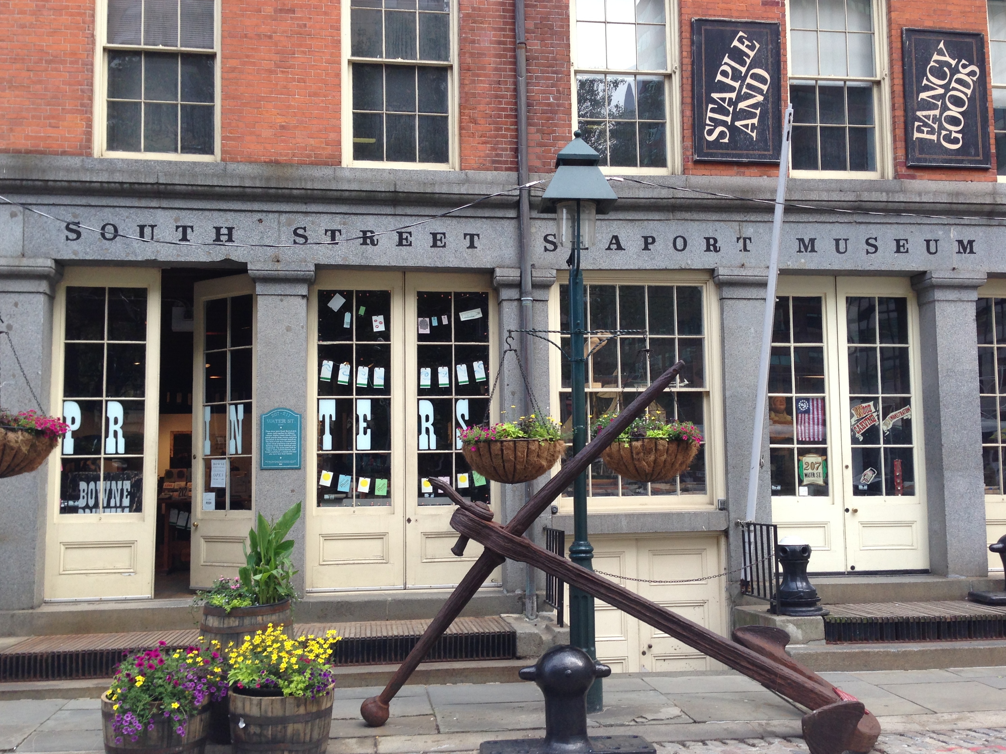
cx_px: 502
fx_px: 988
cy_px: 381
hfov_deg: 54.0
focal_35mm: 34
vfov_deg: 41.8
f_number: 2.4
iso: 50
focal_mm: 4.12
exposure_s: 1/141
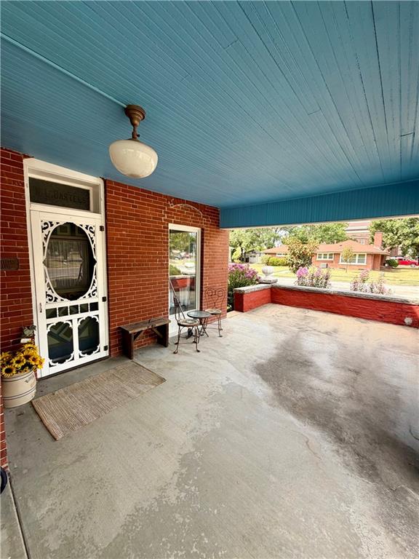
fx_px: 226
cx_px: 210
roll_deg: -1.3
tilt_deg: -6.9
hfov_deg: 85.7
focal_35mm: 14
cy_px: 280
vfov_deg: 102.1
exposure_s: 1/183
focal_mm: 2.22
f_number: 2.2
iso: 40
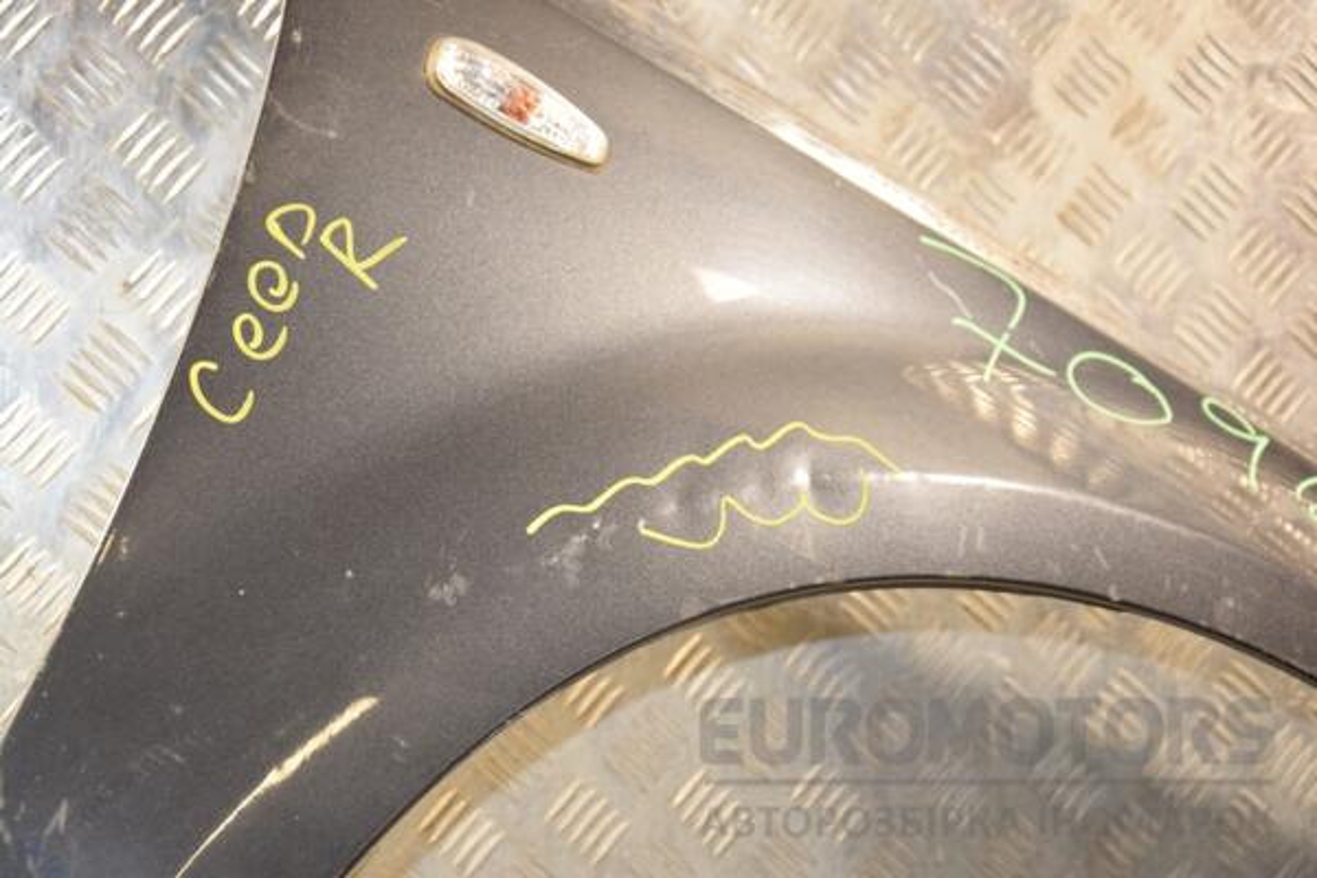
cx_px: 658
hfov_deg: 26.0
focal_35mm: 78
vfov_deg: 17.5
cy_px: 439
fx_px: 2853
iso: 800
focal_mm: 52
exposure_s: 1/200
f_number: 5
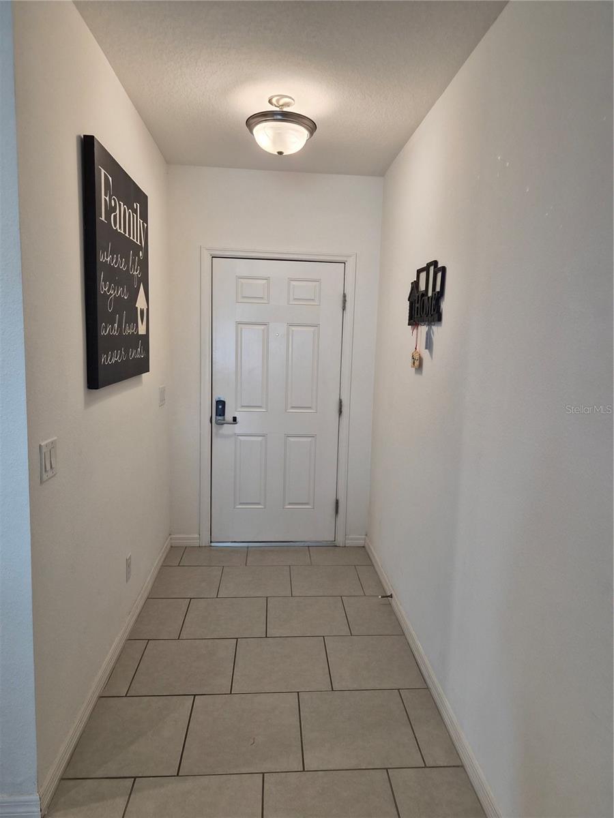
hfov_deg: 58.9
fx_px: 544
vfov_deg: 73.9
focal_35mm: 23
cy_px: 409
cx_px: 307
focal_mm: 5.4
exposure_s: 1/120
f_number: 1.8
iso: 160
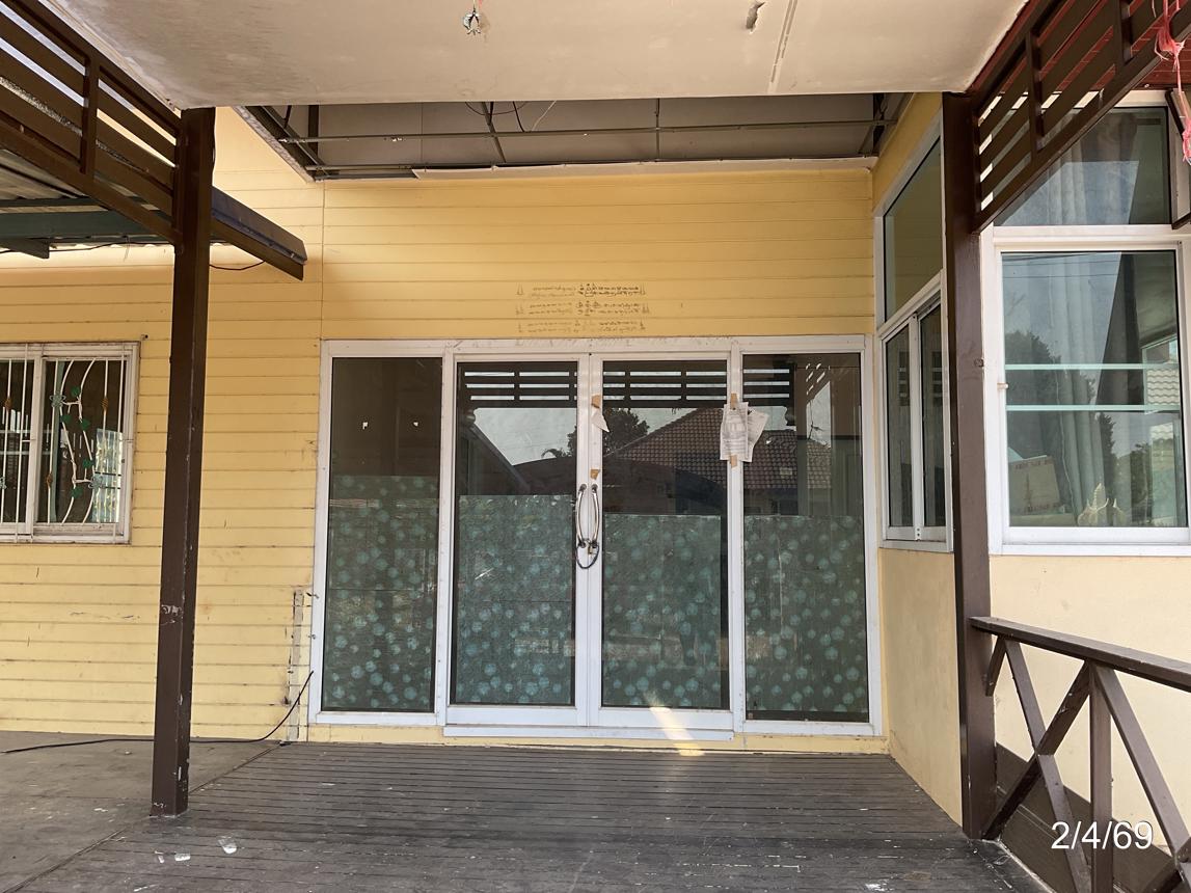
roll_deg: -0.7
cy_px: 446
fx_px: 998
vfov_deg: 48.2
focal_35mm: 29
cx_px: 596
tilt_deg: +5.3
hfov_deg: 61.7
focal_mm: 3
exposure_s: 1/292
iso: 25
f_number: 1.8
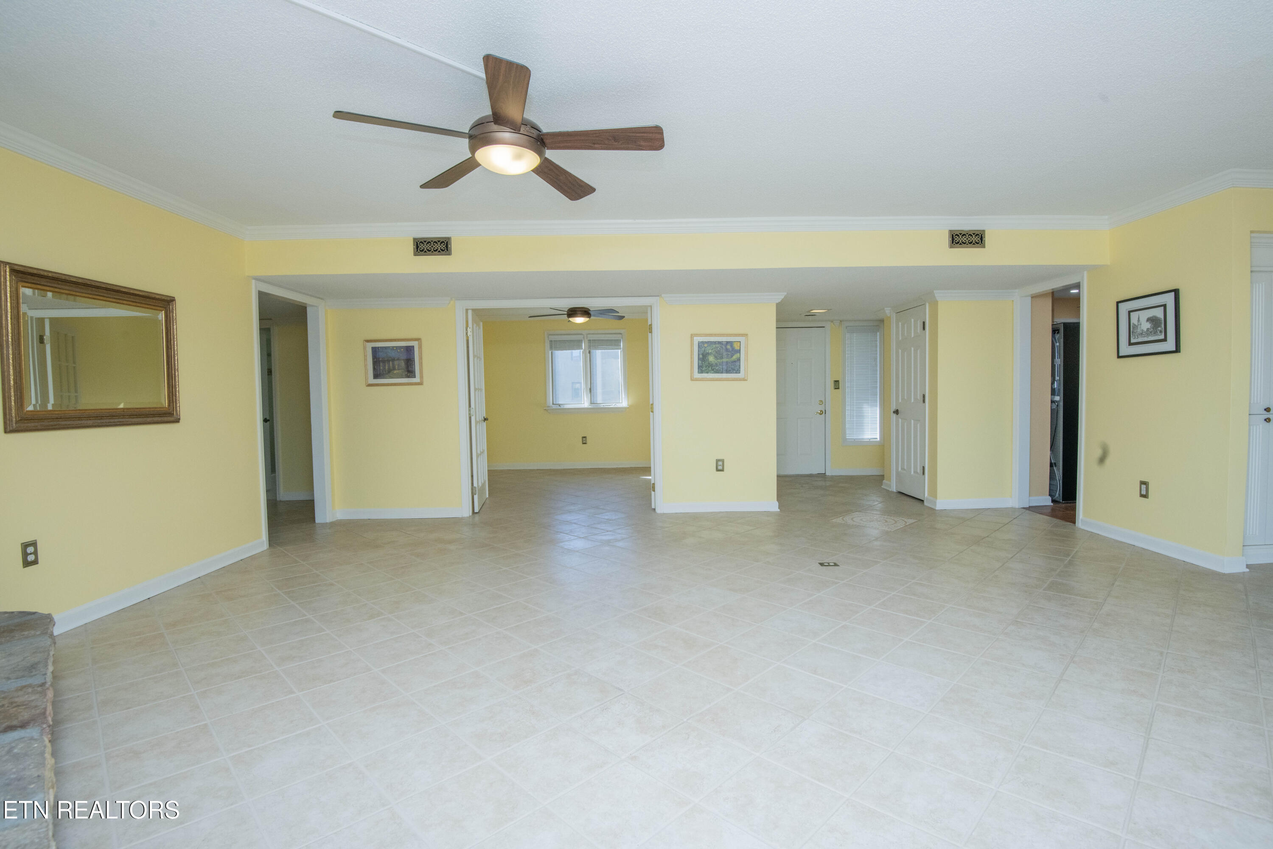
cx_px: 636
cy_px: 424
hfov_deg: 96.7
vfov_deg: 73.7
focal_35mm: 16
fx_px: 566
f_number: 10
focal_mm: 16
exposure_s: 1/250
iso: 500
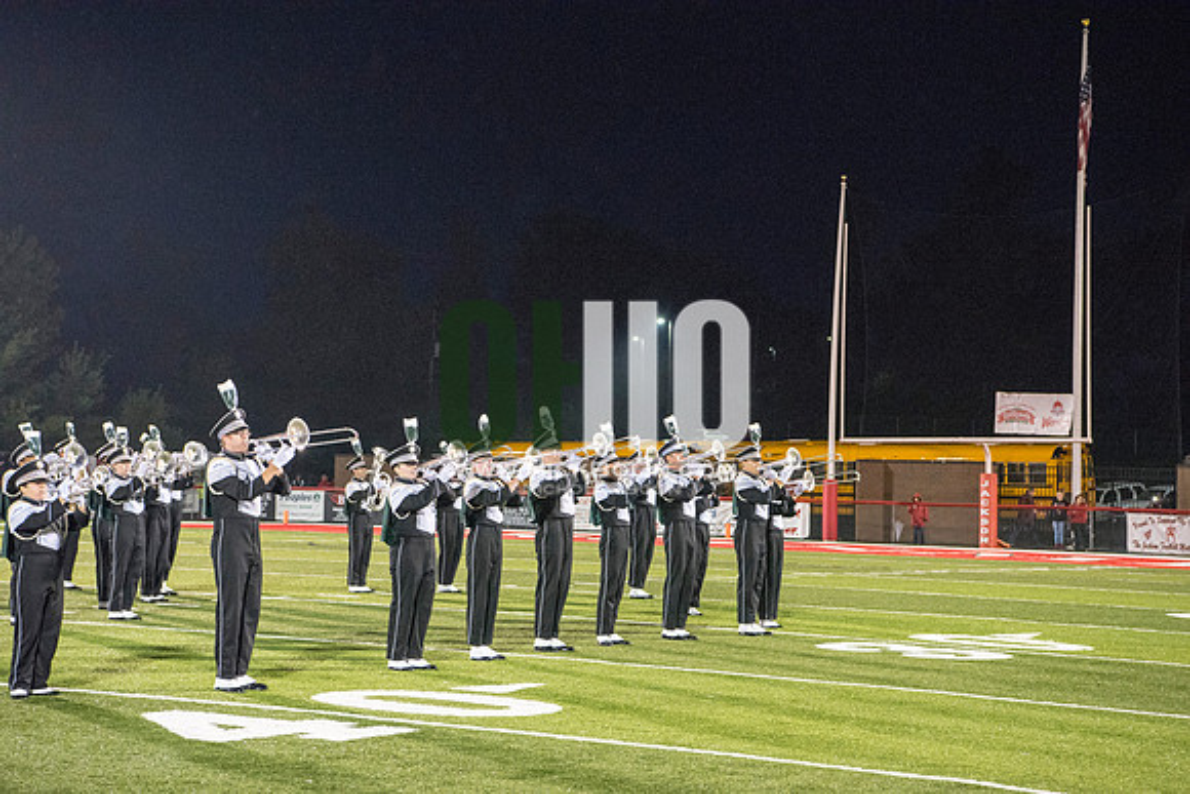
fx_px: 2314
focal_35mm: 70
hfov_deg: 28.8
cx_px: 595
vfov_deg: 19.5
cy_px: 397
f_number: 5.6
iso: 5000
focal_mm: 70
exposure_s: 1/200
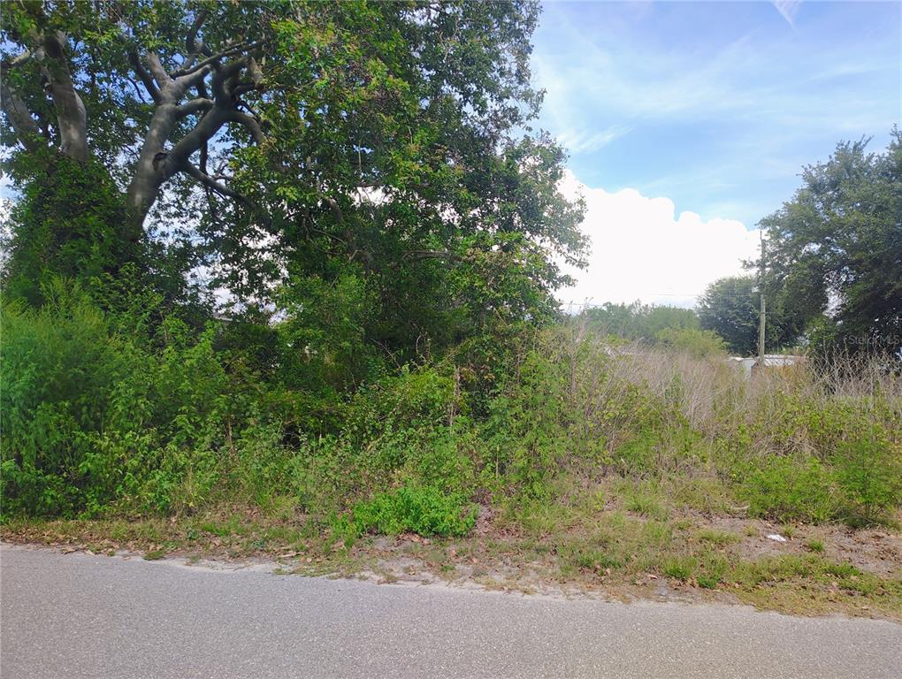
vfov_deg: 56.9
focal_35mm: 24
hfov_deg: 71.5
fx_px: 626
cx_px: 451
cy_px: 340
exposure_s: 1/763
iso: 100
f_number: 1.8
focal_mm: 5.56
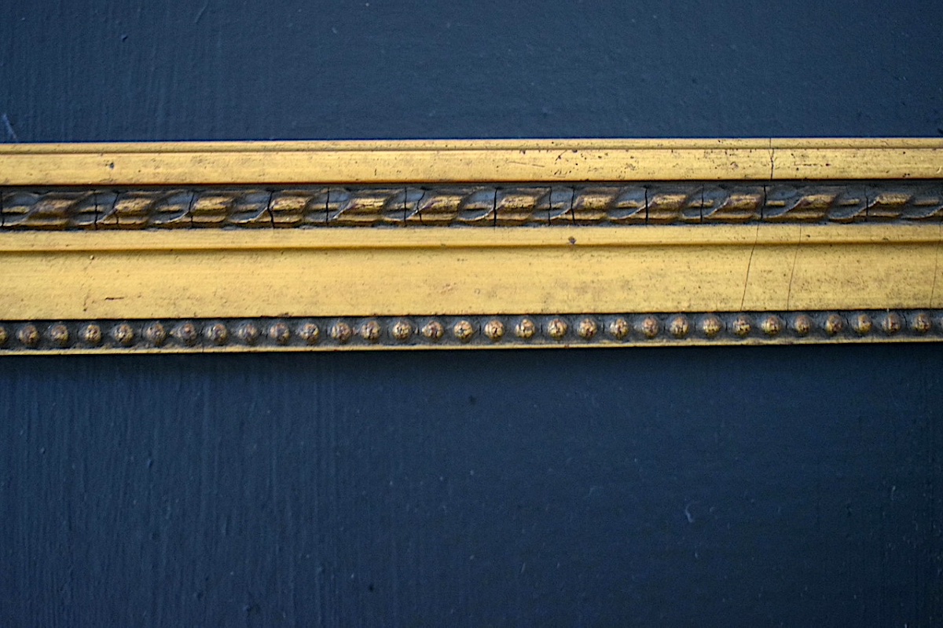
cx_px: 472
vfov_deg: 28.1
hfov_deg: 41.1
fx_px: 1257
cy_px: 314
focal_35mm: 48
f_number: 4.5
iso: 3200
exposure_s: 1/80
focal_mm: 32
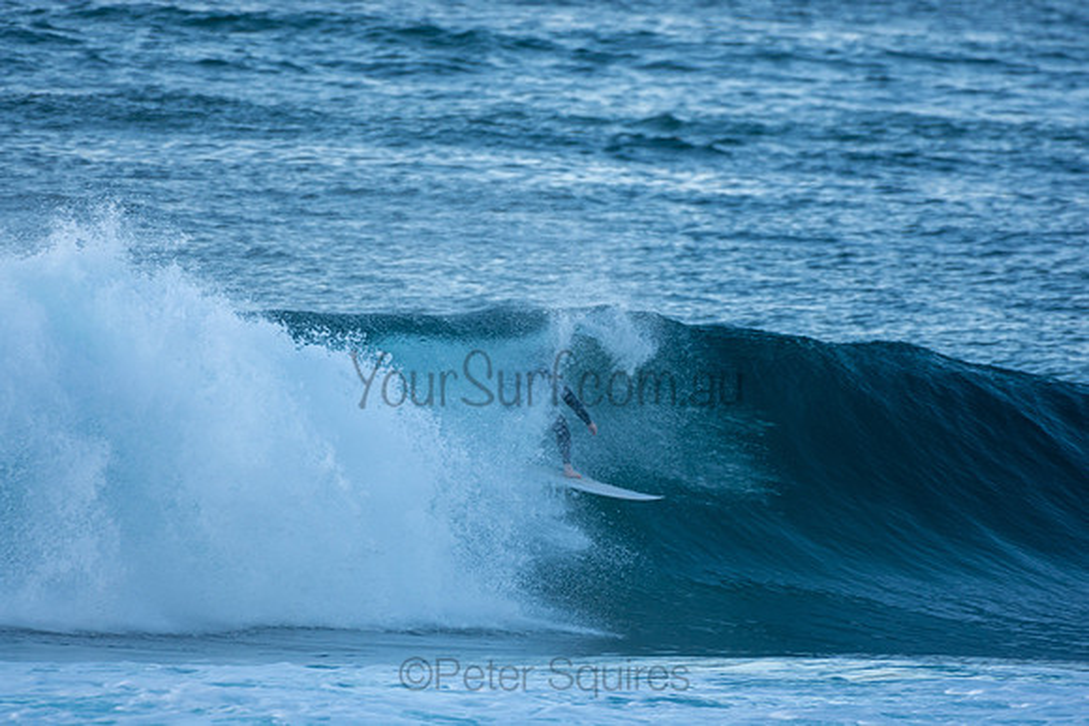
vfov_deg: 1.8
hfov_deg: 2.7
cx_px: 544
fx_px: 22692
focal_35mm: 750
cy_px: 363
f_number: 5.6
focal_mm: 500
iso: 220
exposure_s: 1/400
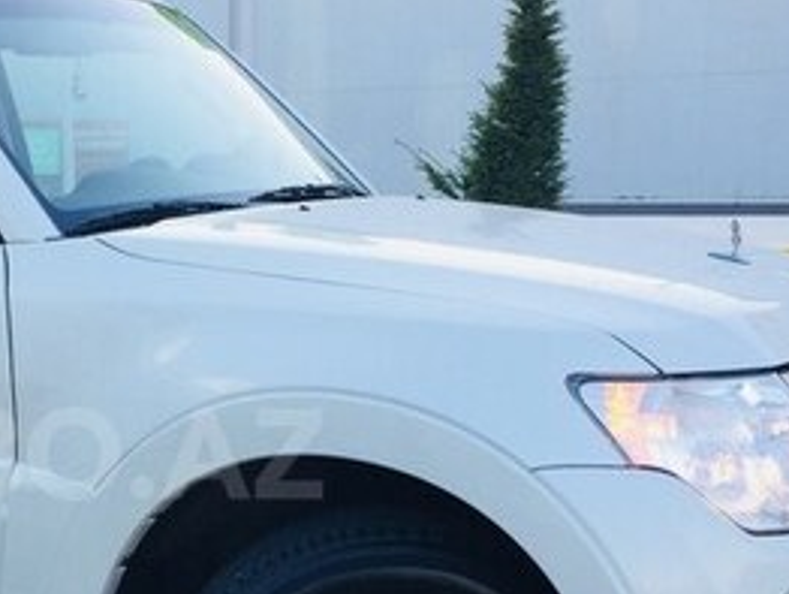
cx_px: 15
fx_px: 1665
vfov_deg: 20.0
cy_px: 454
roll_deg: +0.4
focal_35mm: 73
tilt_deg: -9.8
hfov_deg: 25.4
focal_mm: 4.15
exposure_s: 1/260
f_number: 2.2
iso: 32
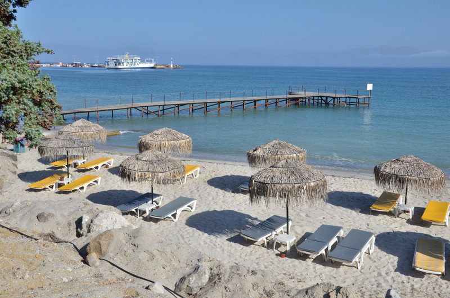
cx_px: 225
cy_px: 149
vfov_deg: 34.1
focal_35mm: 39
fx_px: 487
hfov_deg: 49.6
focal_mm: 26
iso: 100
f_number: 10
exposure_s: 1/200
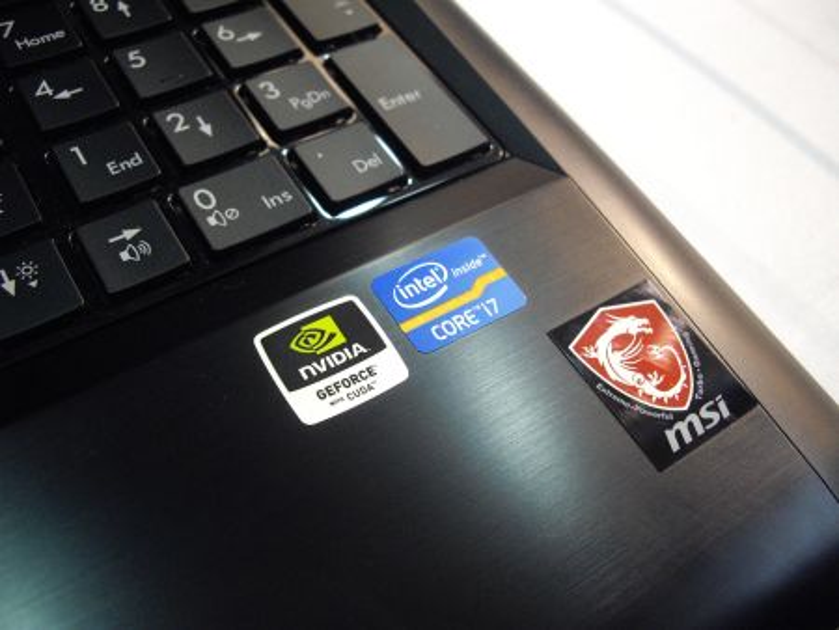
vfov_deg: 37.8
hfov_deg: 49.0
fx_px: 922
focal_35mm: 38
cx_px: 420
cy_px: 315
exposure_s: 1/80
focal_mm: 7.9
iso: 400
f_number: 2.8
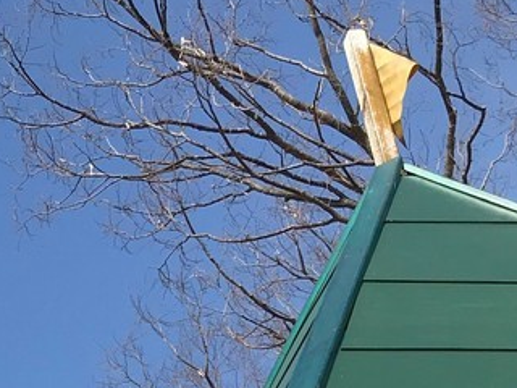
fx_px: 1568
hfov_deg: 17.1
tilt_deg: +27.9
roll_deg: +2.5
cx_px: -228
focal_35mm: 105
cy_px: 663
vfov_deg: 13.0
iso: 20
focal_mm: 3.99
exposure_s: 1/2817
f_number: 1.8
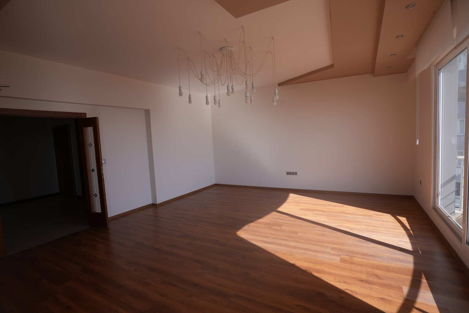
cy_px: 156
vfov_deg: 67.4
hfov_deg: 90.0
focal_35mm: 18
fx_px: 234
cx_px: 234
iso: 100
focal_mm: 18
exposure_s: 1/250
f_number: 4.5
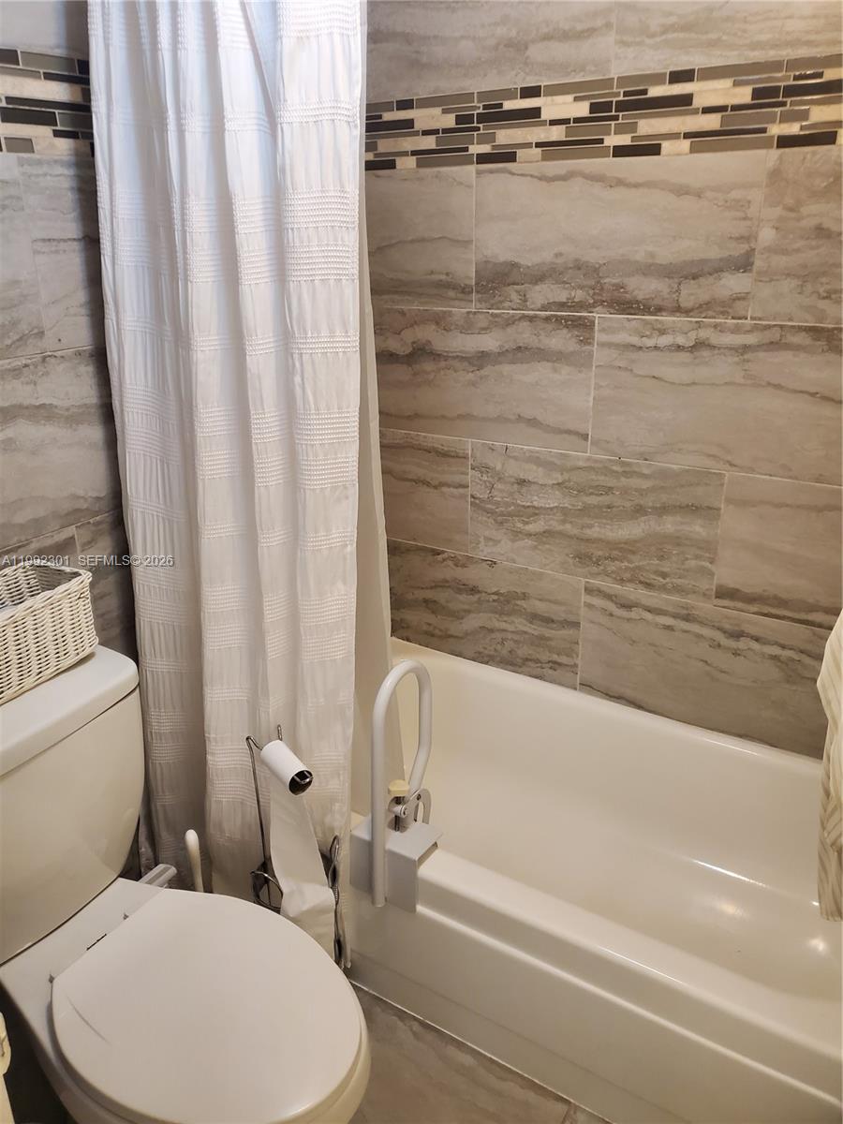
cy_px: 562
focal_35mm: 26
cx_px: 422
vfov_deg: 67.3
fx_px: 844
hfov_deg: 53.1
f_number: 1.5
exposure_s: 1/60
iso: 250
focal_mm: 4.3
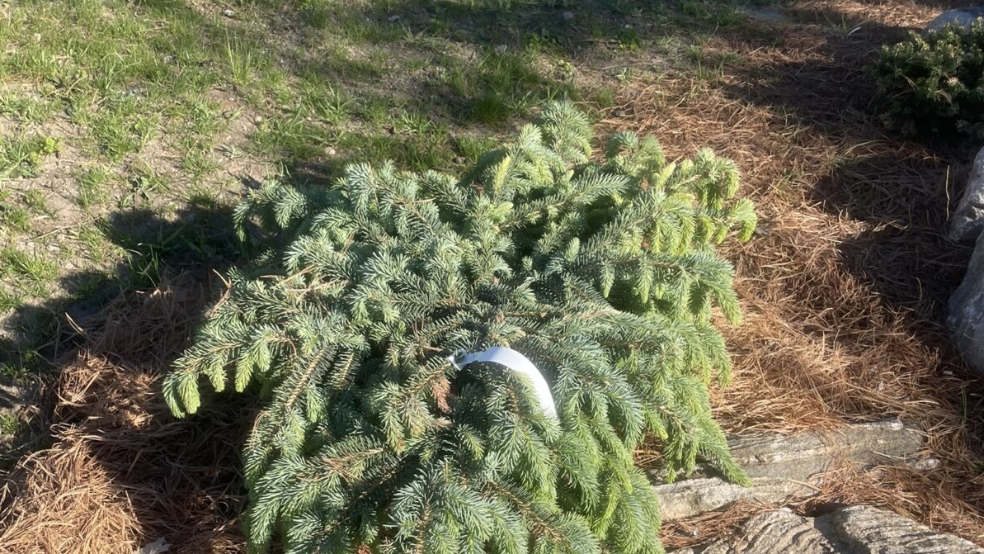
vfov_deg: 31.1
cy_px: 331
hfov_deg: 52.8
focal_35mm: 38
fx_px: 991
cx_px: 491
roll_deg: -3.1
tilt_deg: -33.8
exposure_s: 1/1916
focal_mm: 4.2
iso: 32
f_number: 1.6
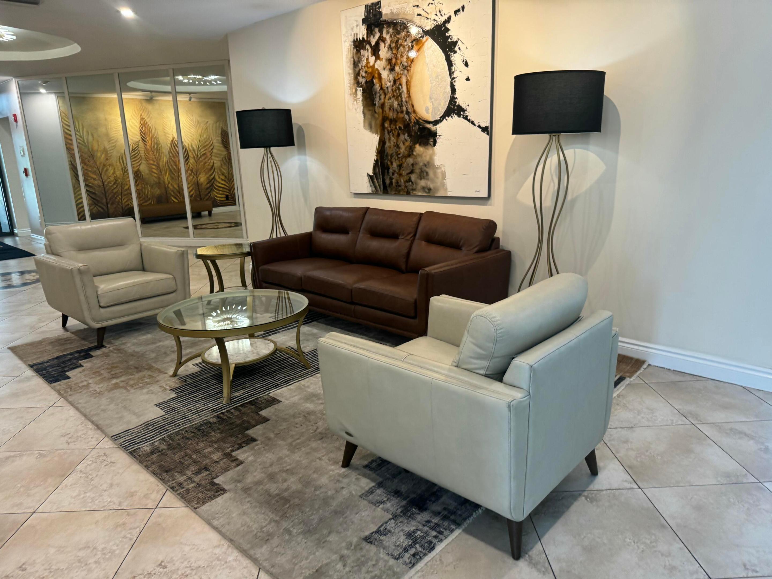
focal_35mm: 24
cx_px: 386
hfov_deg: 71.6
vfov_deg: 56.8
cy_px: 290
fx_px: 535
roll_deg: +1.4
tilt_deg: -12.8
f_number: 1.78
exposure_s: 1/60
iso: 125
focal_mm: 6.76
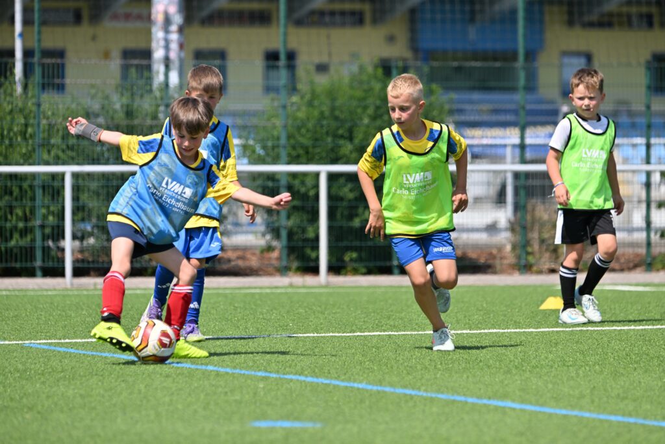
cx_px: 332
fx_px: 4803
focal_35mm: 260
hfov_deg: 7.9
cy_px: 222
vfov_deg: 5.3
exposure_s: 1/1600
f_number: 5.6
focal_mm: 260
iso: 220
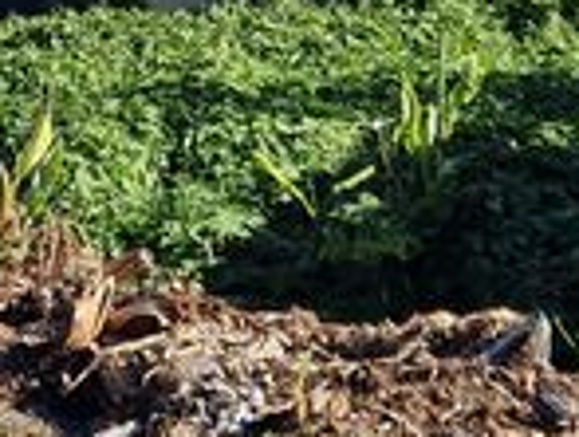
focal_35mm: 156
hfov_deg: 12.5
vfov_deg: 9.4
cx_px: 16
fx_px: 2616
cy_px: -59
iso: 50
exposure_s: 1/1384
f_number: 1.8
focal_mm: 5.4
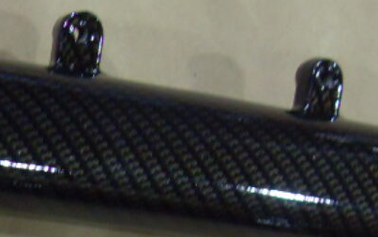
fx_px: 1329
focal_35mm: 129
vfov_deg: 9.6
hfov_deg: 16.1
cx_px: 253
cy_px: 435
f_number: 2.8
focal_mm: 6.3
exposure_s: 1/30
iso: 200
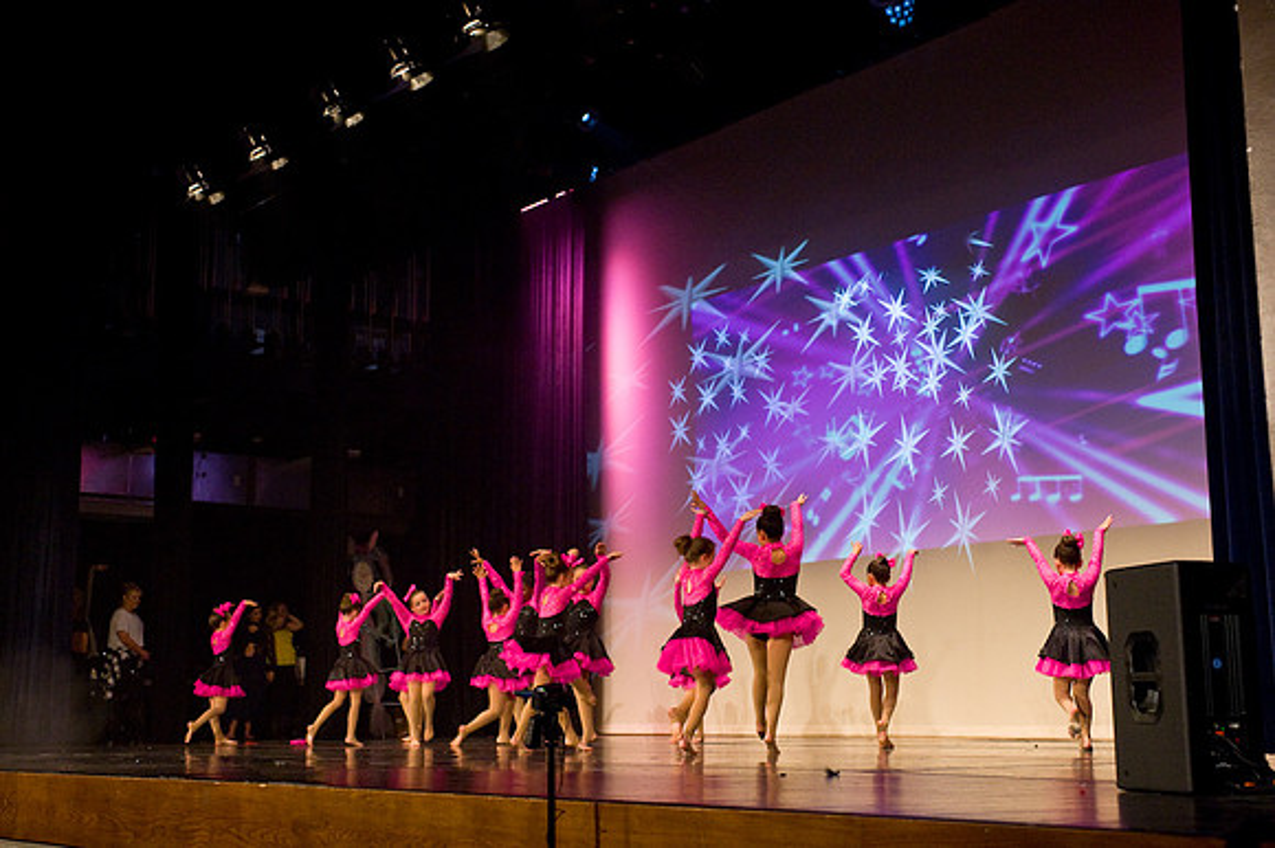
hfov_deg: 41.1
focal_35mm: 48
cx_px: 638
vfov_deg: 28.0
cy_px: 424
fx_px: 1699
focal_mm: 48
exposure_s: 1/160
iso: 1600
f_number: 4
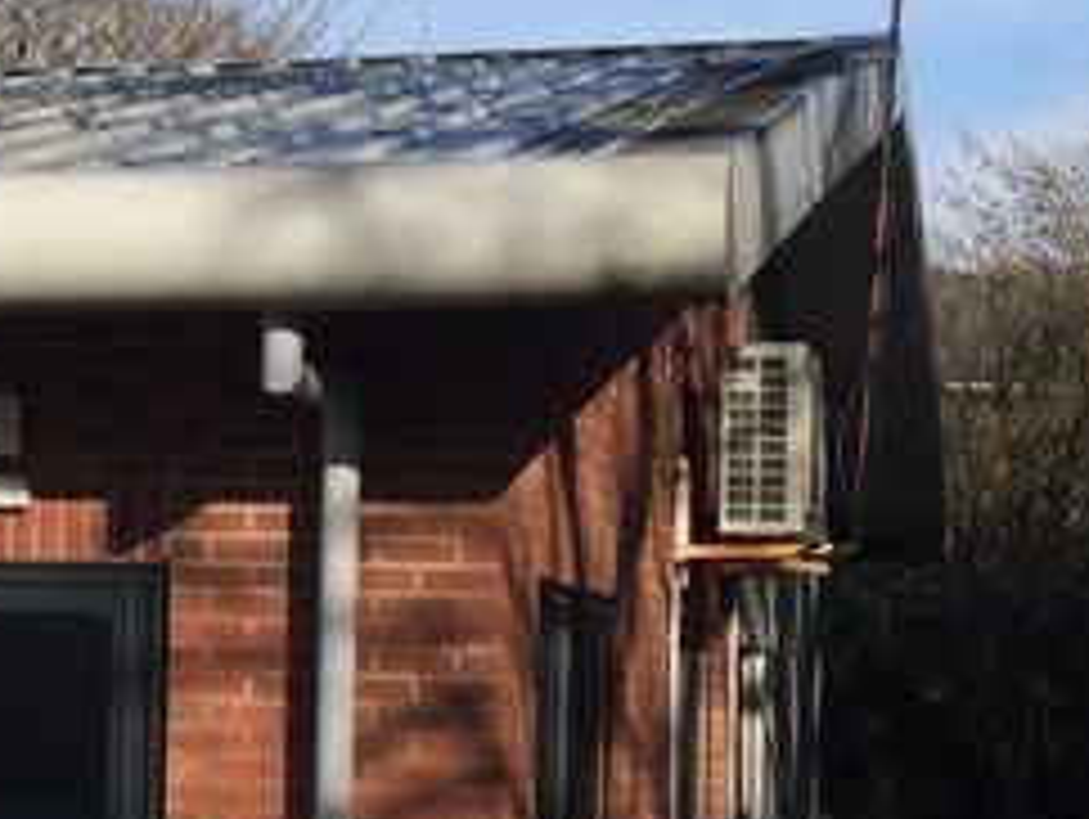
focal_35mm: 133
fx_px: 4188
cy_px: 493
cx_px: -666
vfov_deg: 11.2
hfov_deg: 13.7
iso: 32
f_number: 2.2
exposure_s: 1/2933
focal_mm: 4.15
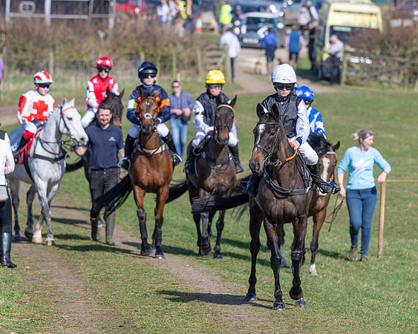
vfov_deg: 5.0
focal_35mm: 312
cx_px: 251
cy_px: 167
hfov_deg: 6.2
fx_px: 3861
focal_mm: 185
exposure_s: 1/1250
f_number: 5
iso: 200
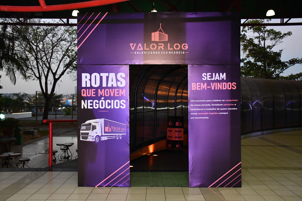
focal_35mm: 37
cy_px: 100
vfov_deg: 35.9
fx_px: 310
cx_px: 151
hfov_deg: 51.9
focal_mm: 25
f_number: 4
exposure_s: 1/160
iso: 2200
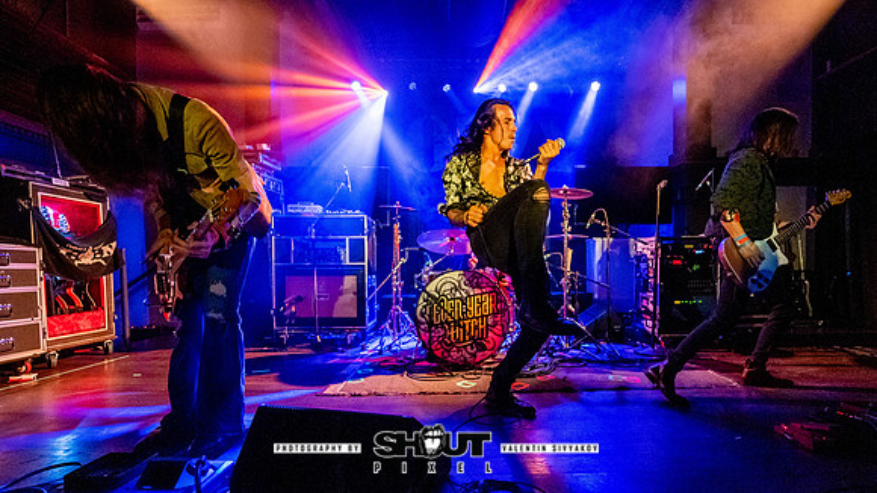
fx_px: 378
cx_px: 473
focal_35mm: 16
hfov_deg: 98.2
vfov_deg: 66.0
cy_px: 276
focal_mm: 14
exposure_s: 1/200
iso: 4000
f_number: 2.8
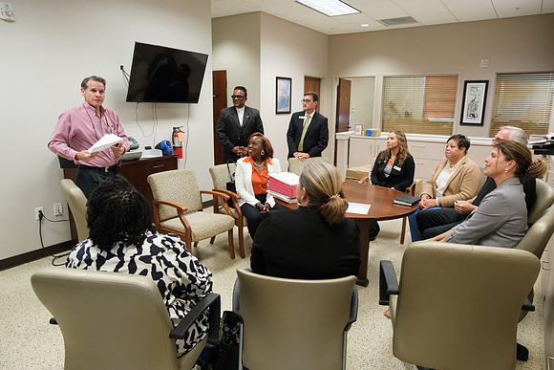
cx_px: 277
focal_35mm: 24
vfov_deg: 53.2
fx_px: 369
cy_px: 185
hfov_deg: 73.7
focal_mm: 16
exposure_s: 1/125
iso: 640
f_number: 2.8
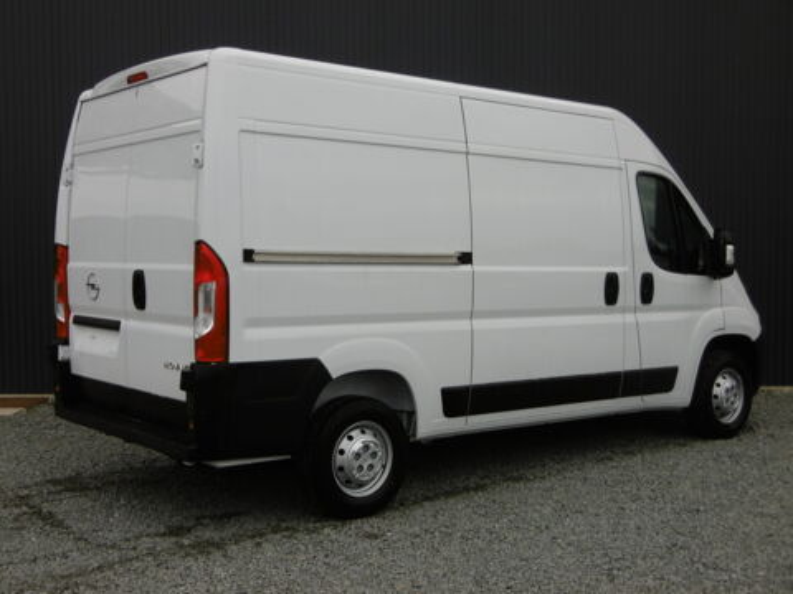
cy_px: 297
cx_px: 396
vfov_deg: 33.6
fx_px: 985
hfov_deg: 43.9
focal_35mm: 43
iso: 100
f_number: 3.8
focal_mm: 7.7
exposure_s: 1/160
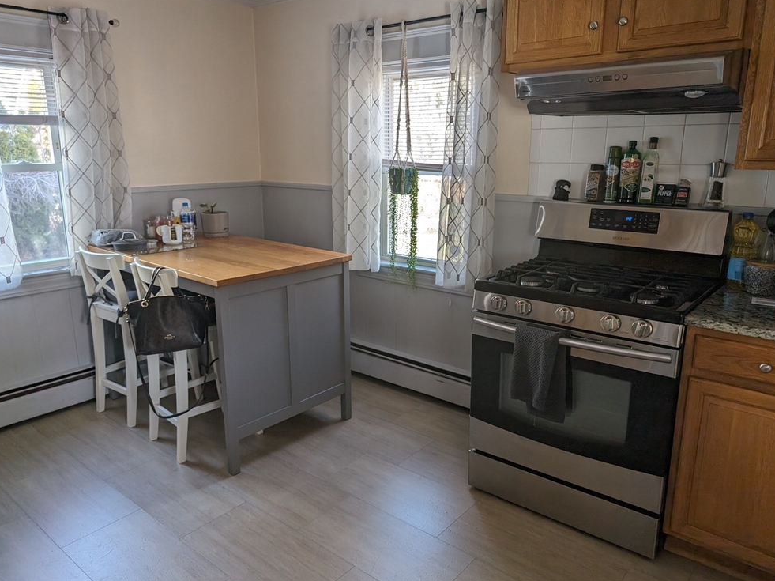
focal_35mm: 25
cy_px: 298
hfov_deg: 69.4
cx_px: 393
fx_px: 560
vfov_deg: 54.8
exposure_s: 1/44.5
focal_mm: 6.9
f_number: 1.68
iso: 38
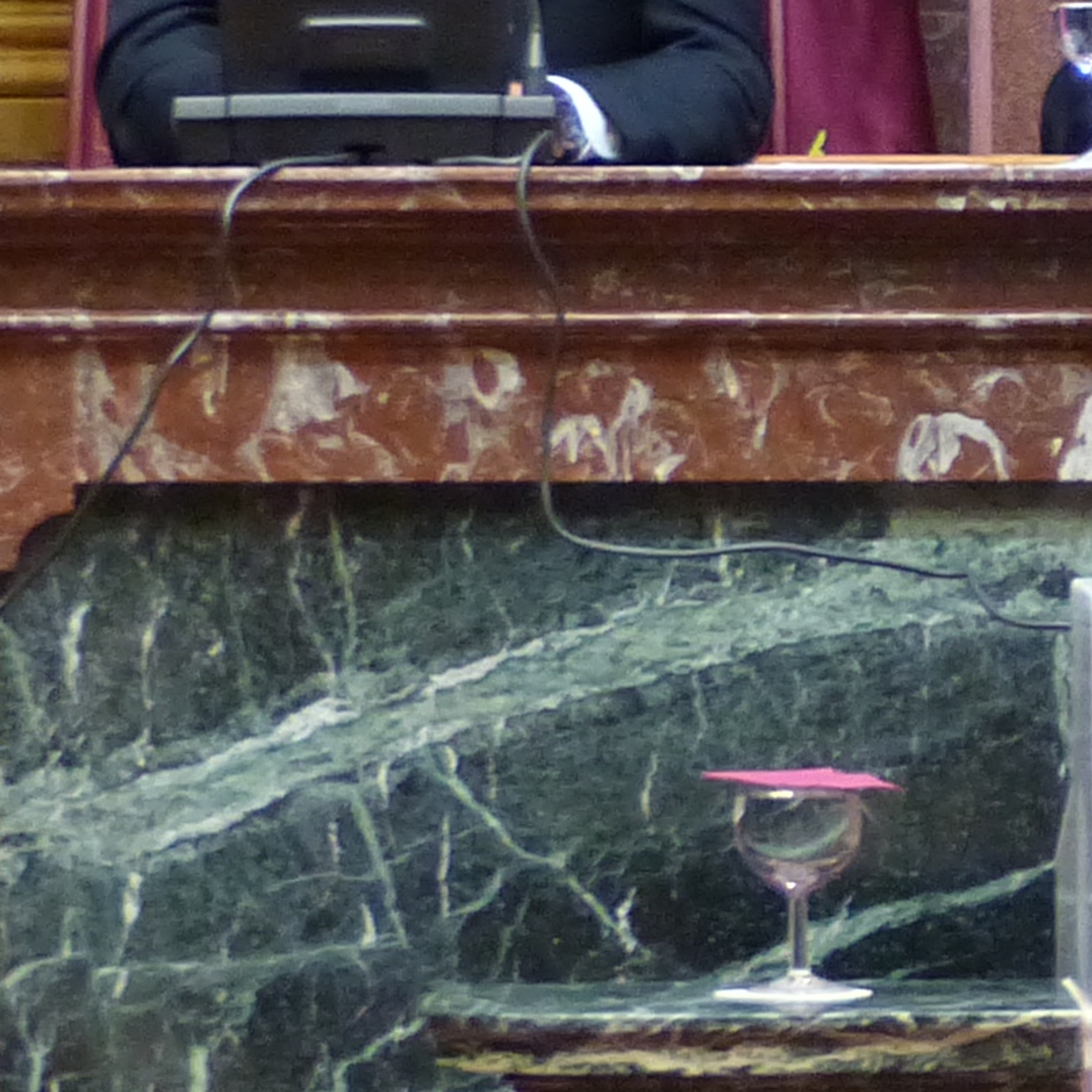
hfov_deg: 3.7
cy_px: 87
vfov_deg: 3.7
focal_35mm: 471
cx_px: 1977
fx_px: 16810
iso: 400
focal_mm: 19.2
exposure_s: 1/30
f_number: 2.8
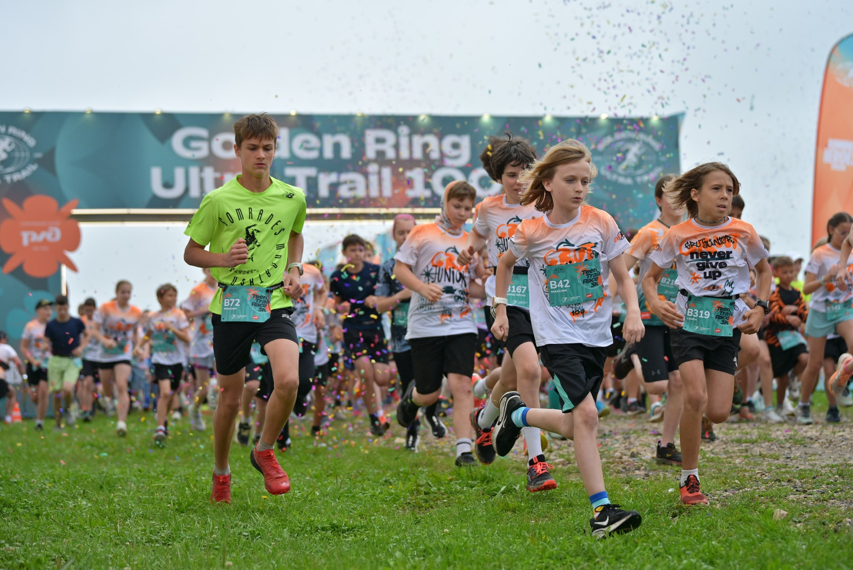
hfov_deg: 29.2
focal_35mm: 69
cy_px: 285
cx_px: 426
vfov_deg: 19.8
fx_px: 1636
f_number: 2.8
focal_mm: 69
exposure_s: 1/1250
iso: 250
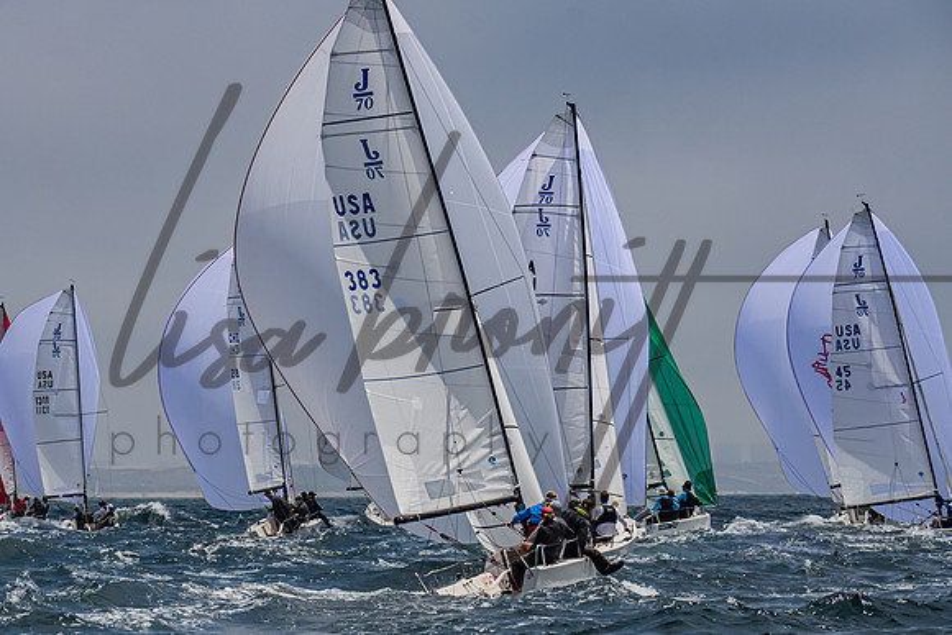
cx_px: 36
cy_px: 414
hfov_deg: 9.6
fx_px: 5608
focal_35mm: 212
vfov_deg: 6.5
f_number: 6.3
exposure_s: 1/3200
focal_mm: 110
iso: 400
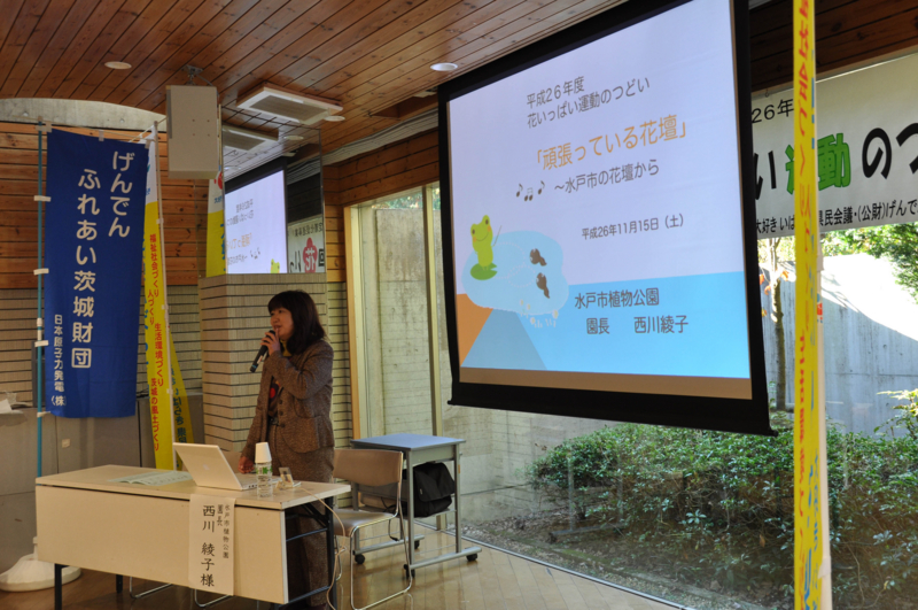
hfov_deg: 53.2
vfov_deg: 36.8
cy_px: 305
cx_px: 459
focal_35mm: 36
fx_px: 917
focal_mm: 24
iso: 400
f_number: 5.6
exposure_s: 1/30
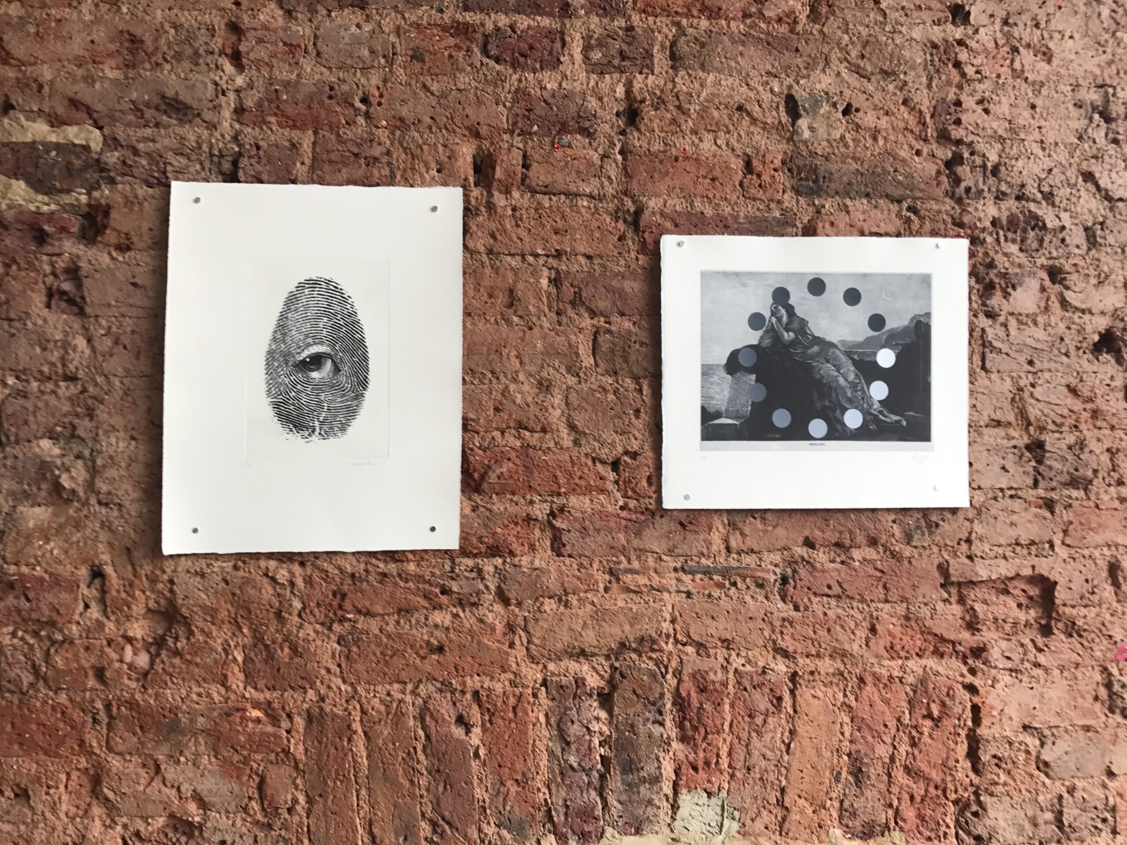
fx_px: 912
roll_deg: +1.2
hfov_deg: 63.4
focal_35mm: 28
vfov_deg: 49.7
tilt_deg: +3.0
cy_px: 422
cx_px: 564
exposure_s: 1/100
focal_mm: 3.99
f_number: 1.8
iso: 25
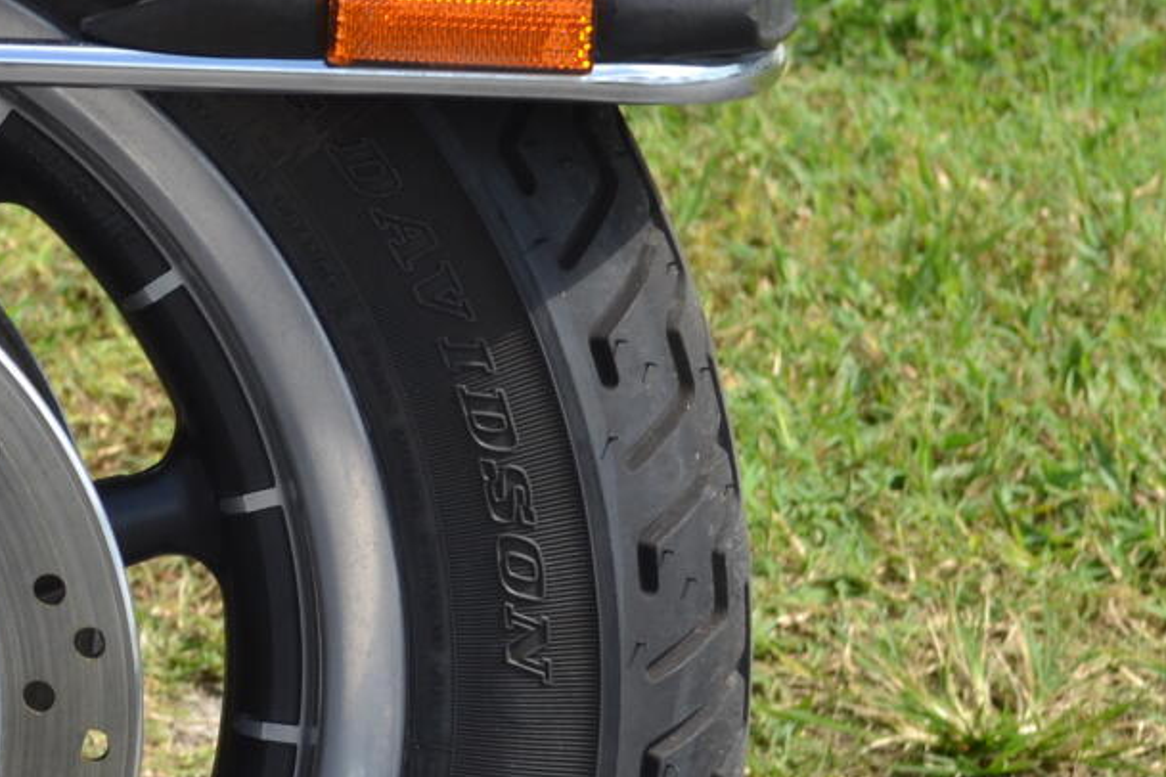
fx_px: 6380
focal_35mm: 197
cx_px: -347
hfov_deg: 10.2
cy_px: 541
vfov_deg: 7.0
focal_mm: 40
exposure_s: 1/200
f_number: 7.1
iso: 100
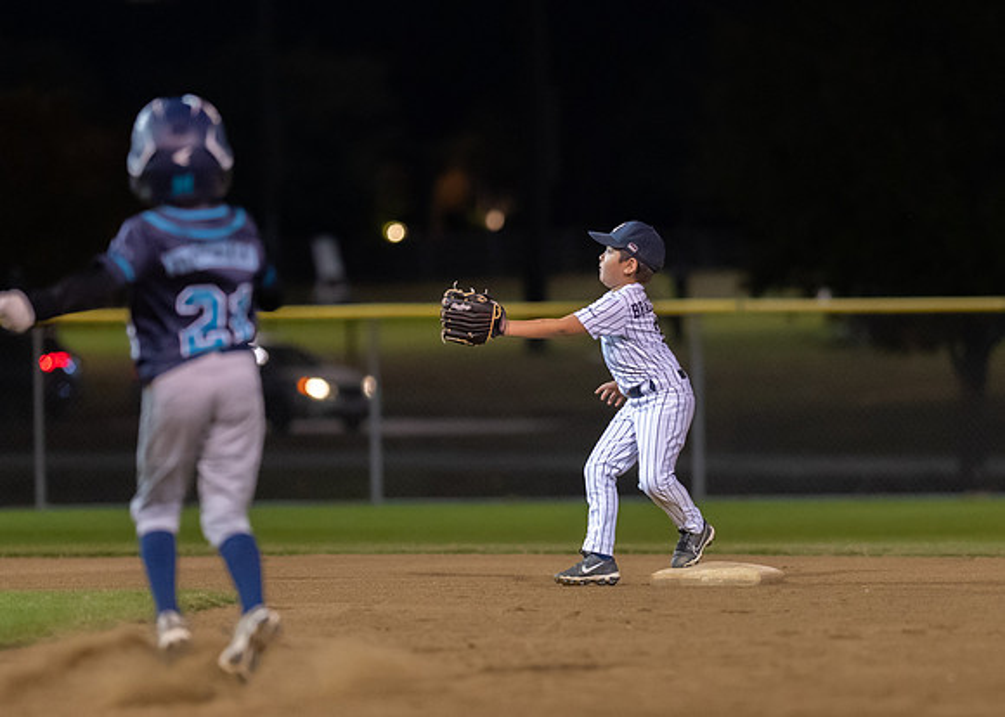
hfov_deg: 7.0
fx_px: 8218
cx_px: 619
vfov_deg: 5.0
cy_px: 381
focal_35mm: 288
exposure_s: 1/1000
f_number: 1.8
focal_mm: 135
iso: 2500
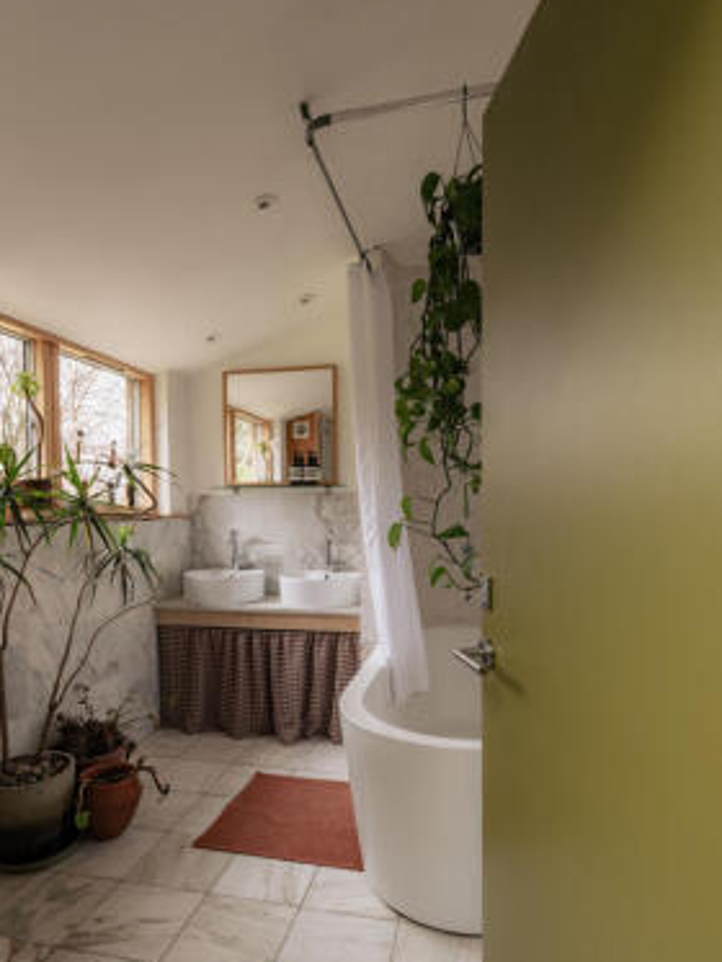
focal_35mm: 18
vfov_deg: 87.4
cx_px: 349
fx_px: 500
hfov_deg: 71.6
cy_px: 533
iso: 200
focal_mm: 16
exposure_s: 1/50
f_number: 8
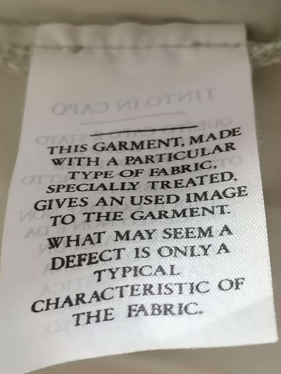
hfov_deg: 18.9
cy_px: 187
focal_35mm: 78
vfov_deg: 25.0
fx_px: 844
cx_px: 140
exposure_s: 1/30
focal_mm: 4.75
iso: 320
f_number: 1.8
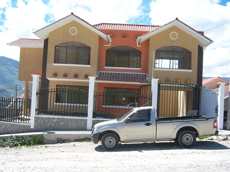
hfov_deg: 51.4
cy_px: 86
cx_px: 115
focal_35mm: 36
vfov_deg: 39.7
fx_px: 239
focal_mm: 7.5
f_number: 4.8
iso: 160
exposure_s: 1/500
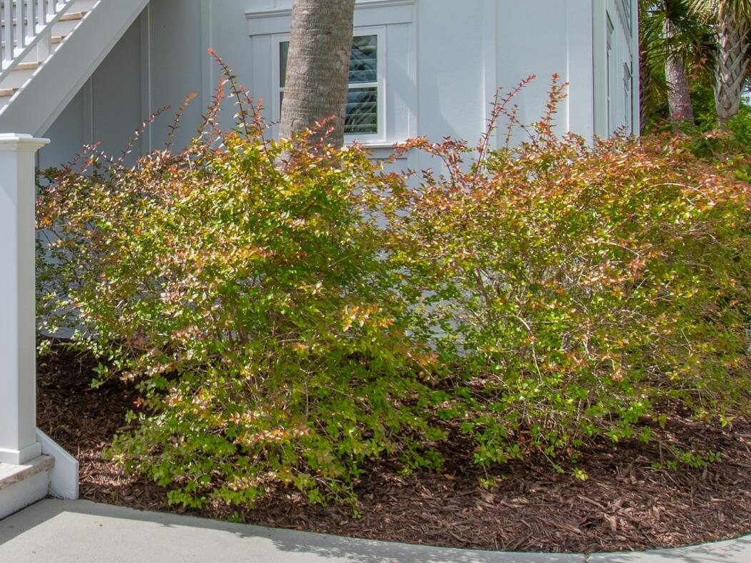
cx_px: 9
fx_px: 1128
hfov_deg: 33.8
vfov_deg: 27.8
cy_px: 180
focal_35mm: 52
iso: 100
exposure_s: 1/320
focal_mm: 13
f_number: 9
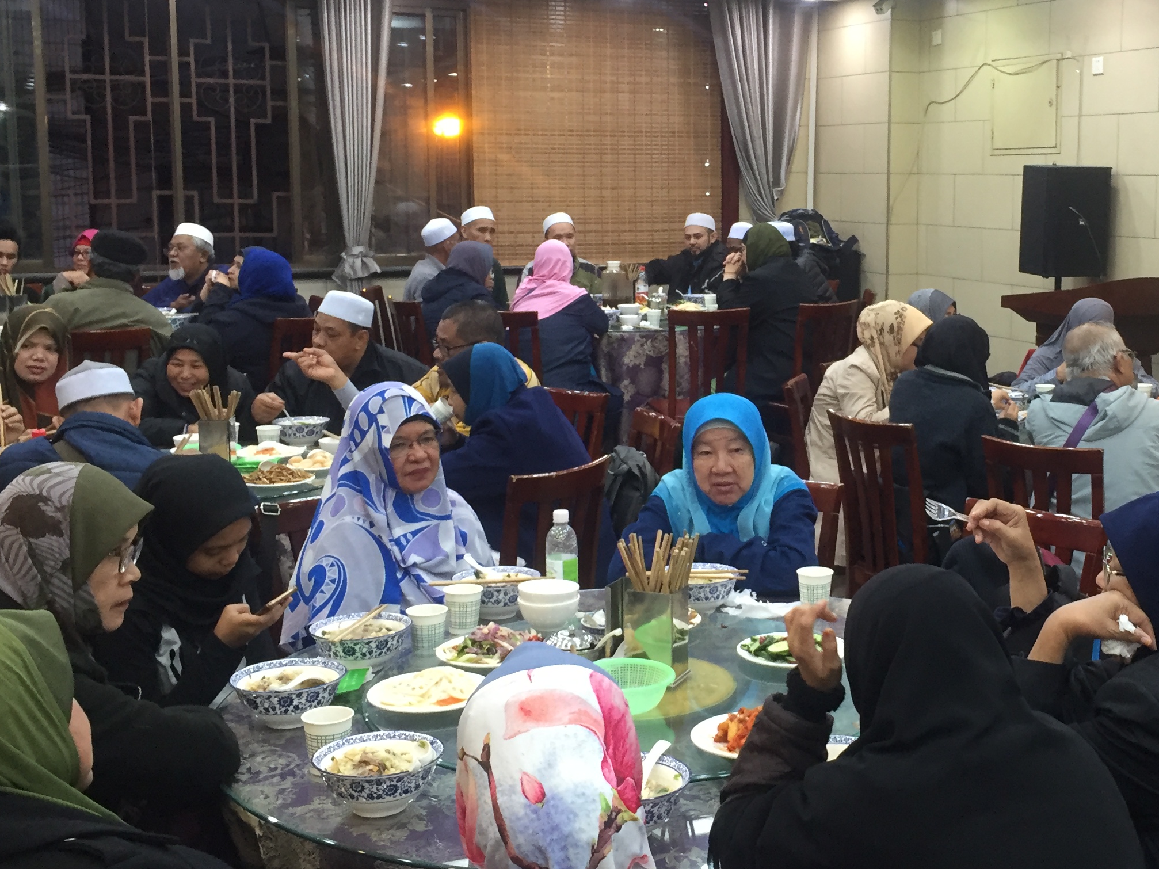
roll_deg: -0.4
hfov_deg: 39.8
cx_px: 797
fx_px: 1573
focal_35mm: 47
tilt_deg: -6.8
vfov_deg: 30.8
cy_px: 364
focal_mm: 4.15
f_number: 2.2
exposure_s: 1/33
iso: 160
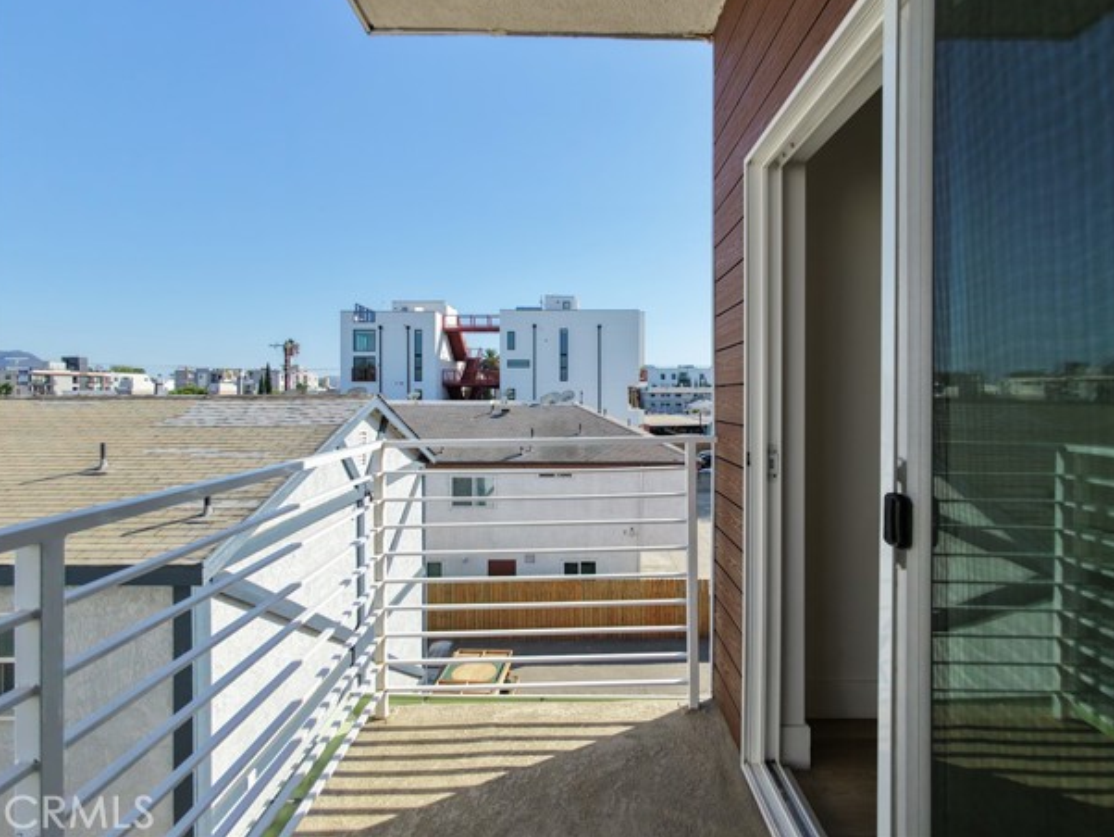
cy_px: 394
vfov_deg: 74.7
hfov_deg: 91.0
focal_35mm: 17
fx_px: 547
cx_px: 581
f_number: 2.2
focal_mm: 3.05
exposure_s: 1/500
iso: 100
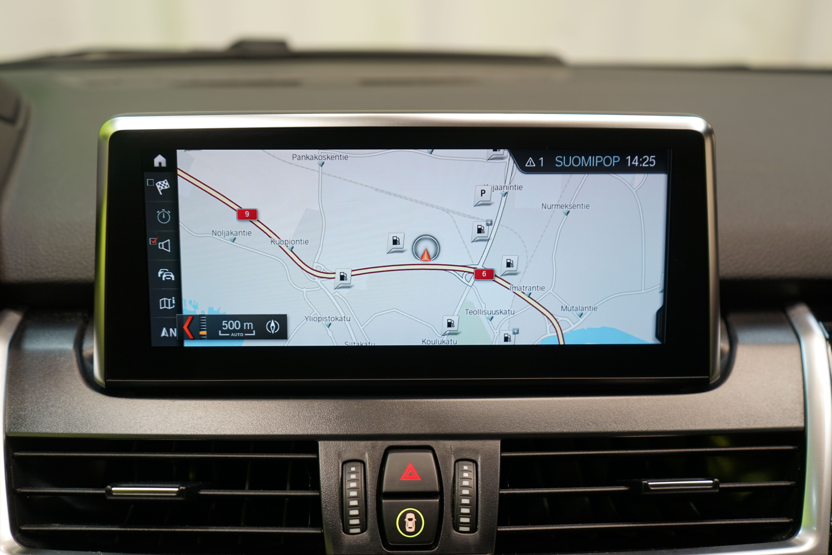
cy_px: 278
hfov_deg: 63.7
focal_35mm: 29
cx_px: 416
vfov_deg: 45.0
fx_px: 670
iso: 250
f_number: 3.5
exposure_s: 1/30
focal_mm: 29
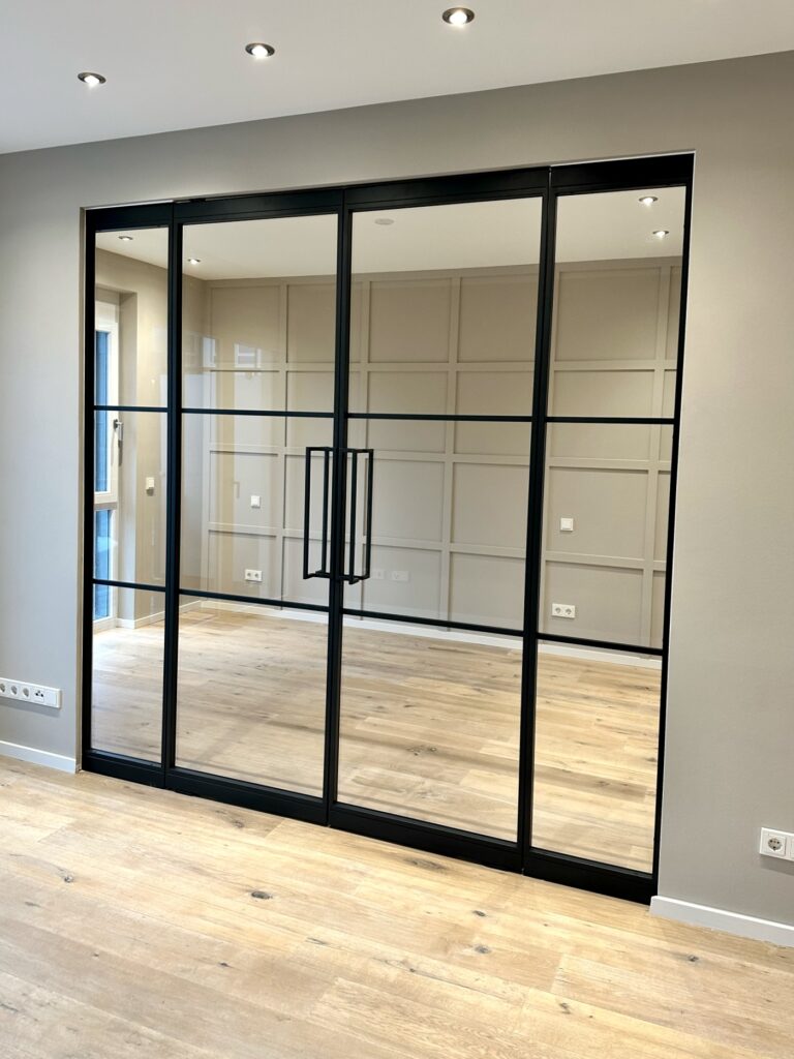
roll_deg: -2.1
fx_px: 734
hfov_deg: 56.8
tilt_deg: -8.2
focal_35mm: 24
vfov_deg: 71.6
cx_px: 397
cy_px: 530
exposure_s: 1/50
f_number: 1.78
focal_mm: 6.86
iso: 160
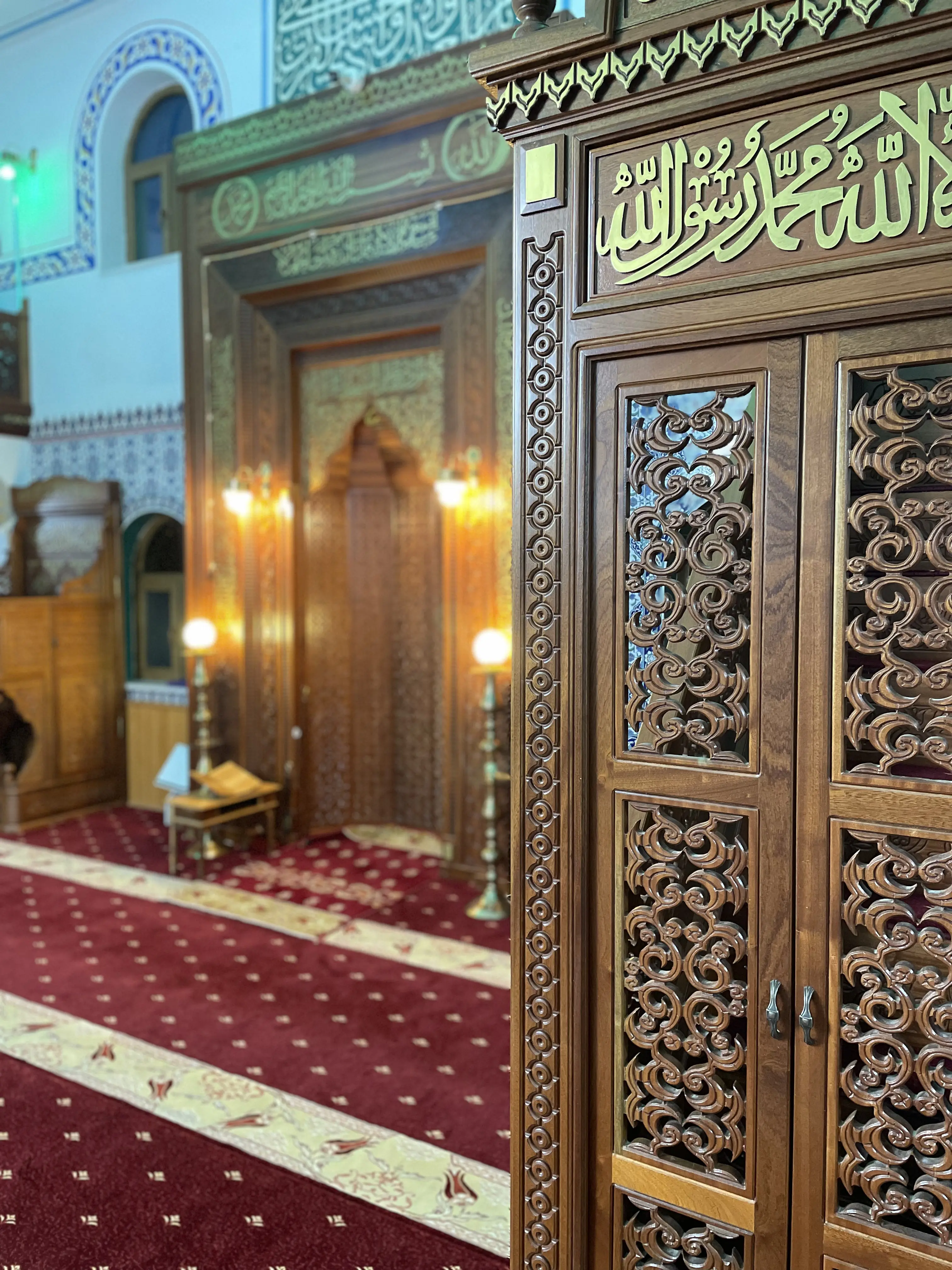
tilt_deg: -3.0
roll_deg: +0.0
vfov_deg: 67.3
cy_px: 635
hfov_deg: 53.1
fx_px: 953
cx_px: 476
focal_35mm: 26
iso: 500
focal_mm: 4.2
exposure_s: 1/33
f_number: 1.6
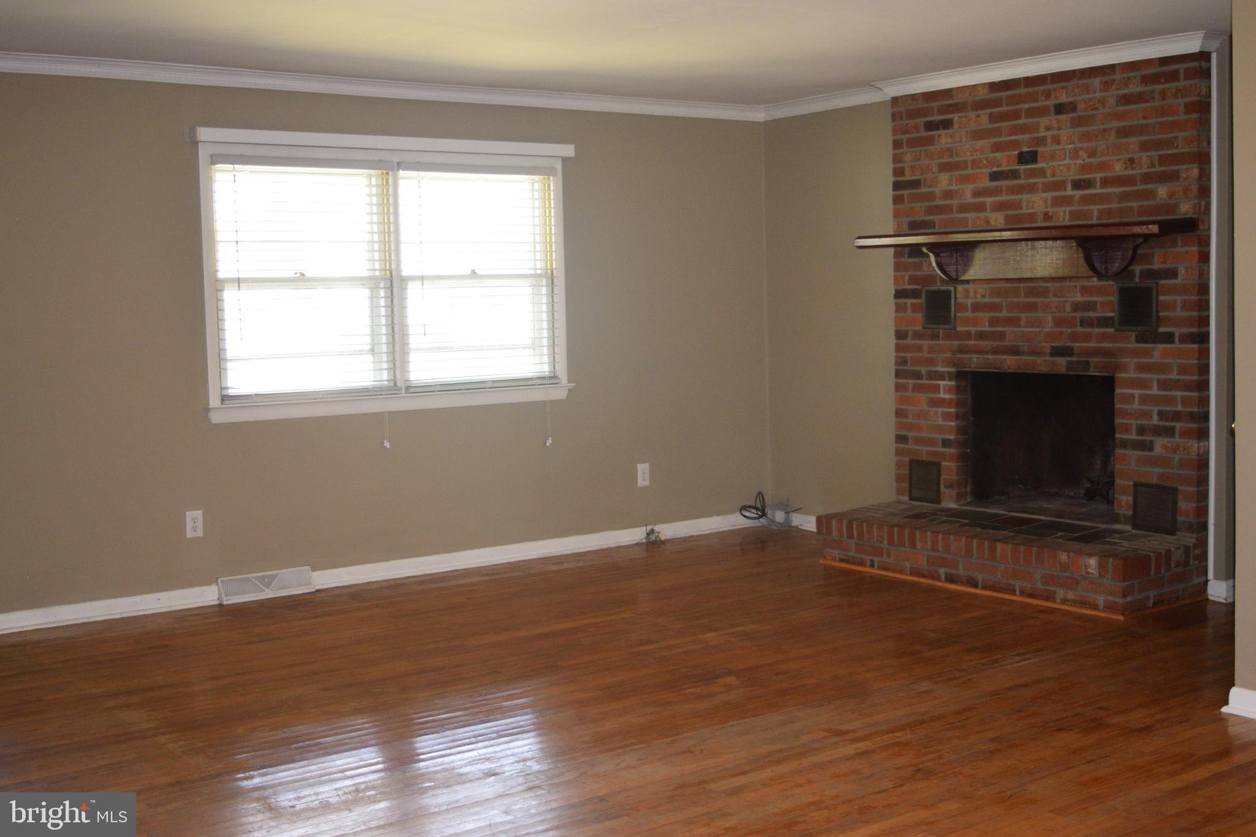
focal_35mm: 42
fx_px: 1465
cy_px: 418
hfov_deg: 46.4
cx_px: 628
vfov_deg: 31.9
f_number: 4.2
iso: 1250
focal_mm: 28
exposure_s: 1/60
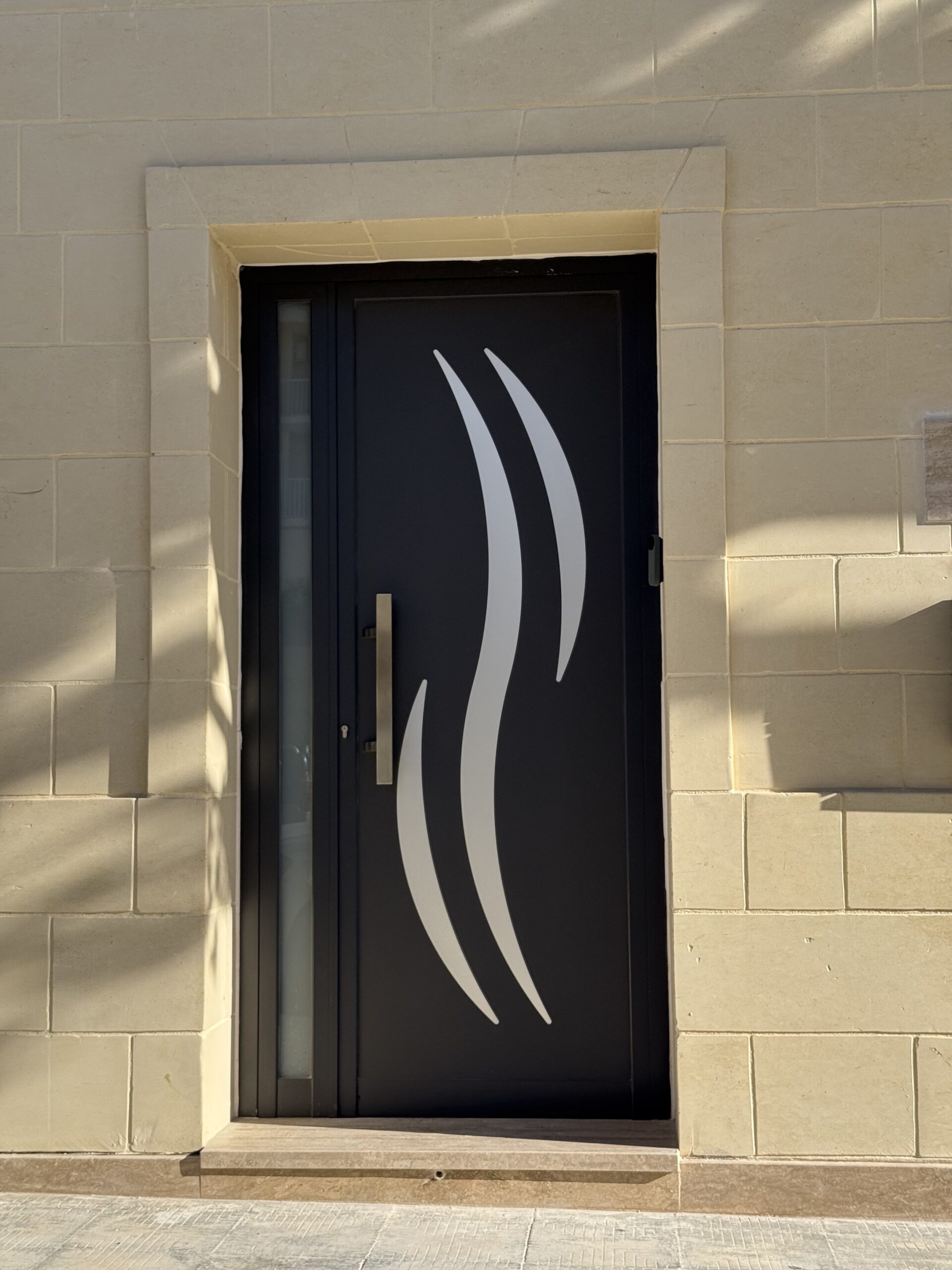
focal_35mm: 48
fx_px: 1760
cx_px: 476
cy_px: 635
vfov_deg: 39.7
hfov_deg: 30.3
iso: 64
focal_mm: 6.76
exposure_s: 1/2273
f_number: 1.78
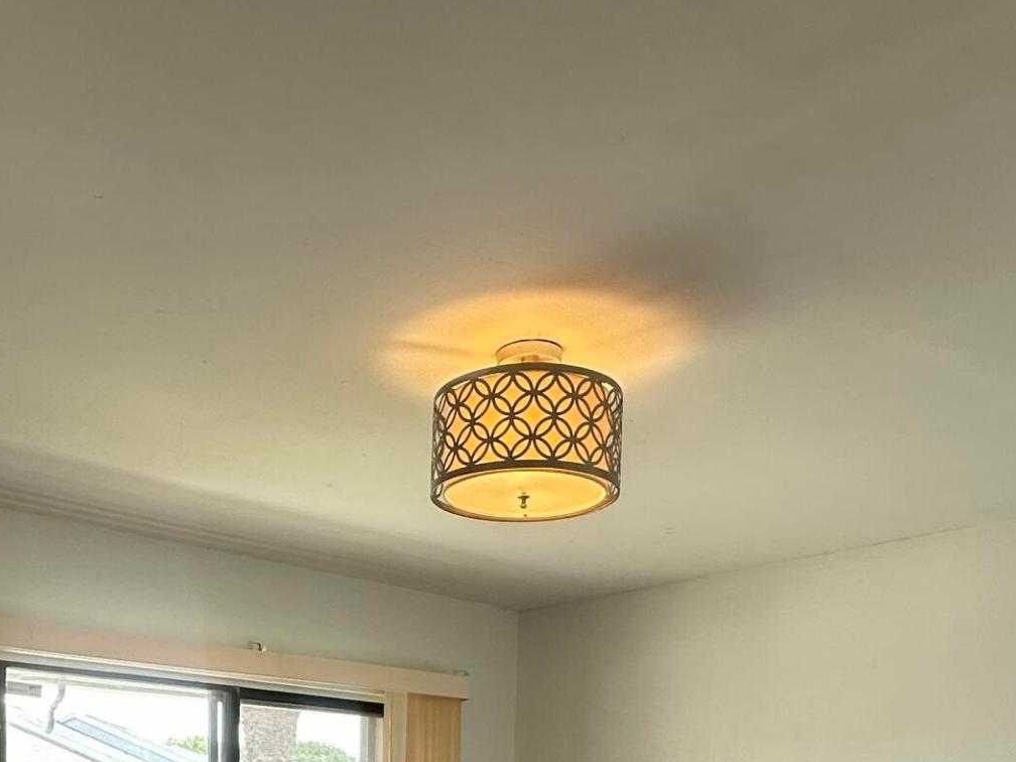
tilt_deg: -3.3
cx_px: 330
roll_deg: -0.5
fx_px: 1174
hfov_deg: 46.0
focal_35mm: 40
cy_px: 924
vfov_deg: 30.3
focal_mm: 2.22
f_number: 2.2
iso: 64
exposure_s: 1/120
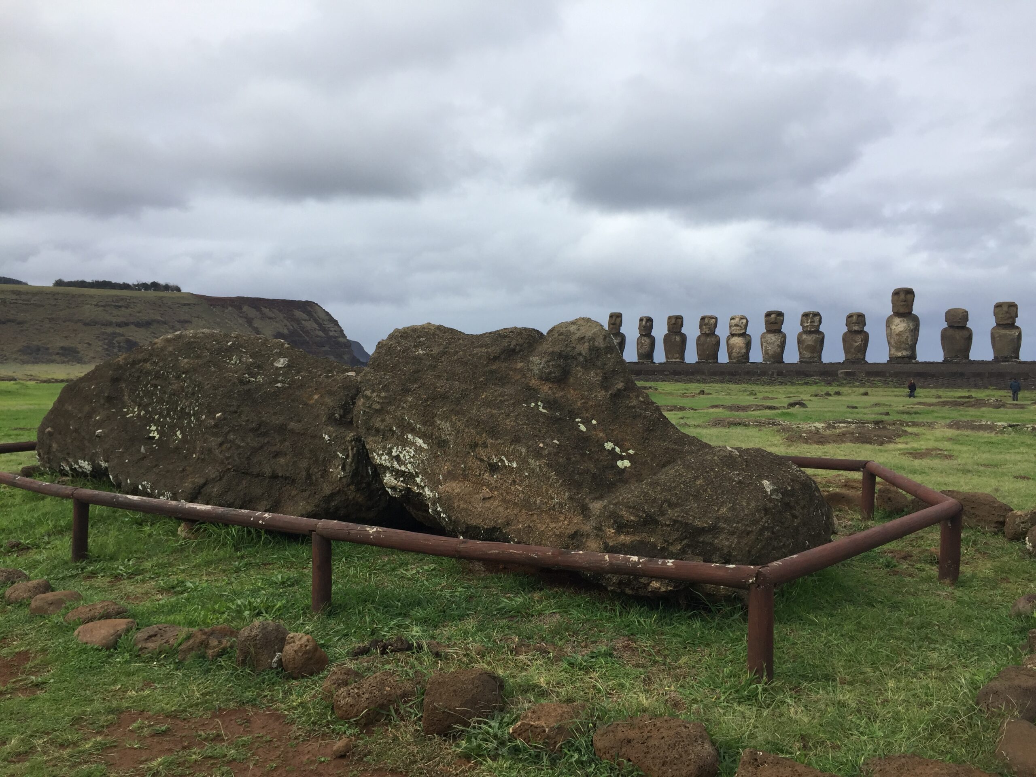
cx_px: 518
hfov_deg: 61.7
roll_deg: +0.3
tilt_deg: -2.2
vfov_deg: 48.2
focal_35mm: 29
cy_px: 388
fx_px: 868
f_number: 2.2
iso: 32
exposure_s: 1/1799
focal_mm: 4.15
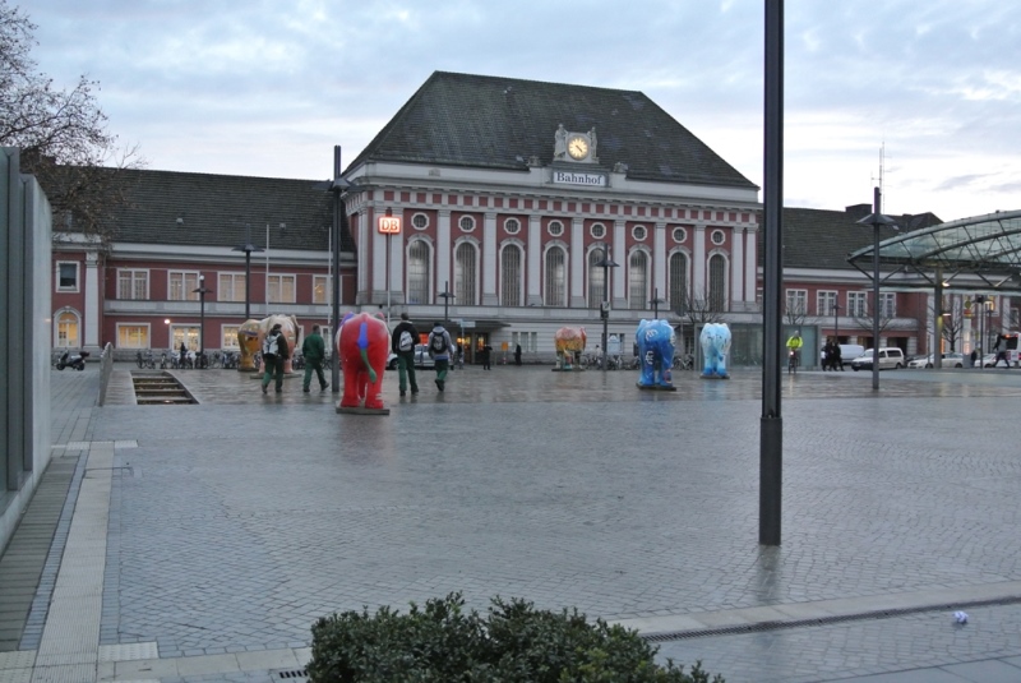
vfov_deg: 36.0
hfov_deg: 51.8
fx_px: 1050
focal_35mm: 37
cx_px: 510
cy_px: 342
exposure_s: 1/60
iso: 800
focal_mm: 14
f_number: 4
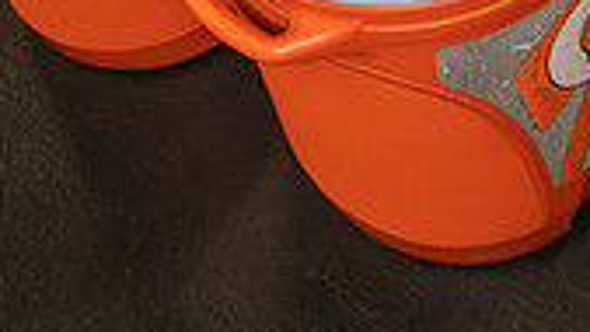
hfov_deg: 27.2
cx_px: 286
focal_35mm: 78
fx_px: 1220
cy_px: -423
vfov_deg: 12.6
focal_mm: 28
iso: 400
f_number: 3.5
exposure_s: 1/250
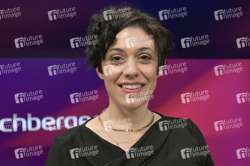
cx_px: 125
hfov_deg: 38.2
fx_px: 361
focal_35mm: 52
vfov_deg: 26.0
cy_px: 83
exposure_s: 1/200
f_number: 6.3
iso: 2500
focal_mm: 52
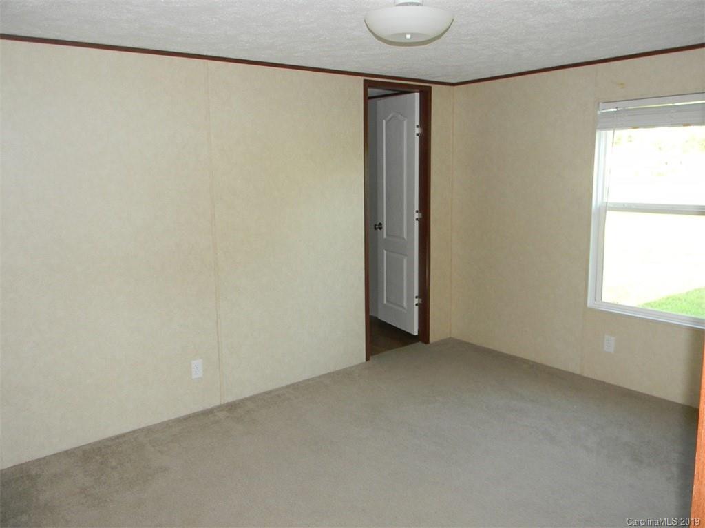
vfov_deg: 49.7
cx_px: 352
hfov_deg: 63.5
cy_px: 264
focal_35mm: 28
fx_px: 570
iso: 200
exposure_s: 1/26
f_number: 3.5
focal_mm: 5
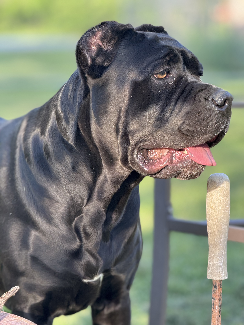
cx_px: 122
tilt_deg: -8.1
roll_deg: +1.1
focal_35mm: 120
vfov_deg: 16.4
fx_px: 1128
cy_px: 162
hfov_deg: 12.3
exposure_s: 1/99
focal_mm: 15.66
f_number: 2.8
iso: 50
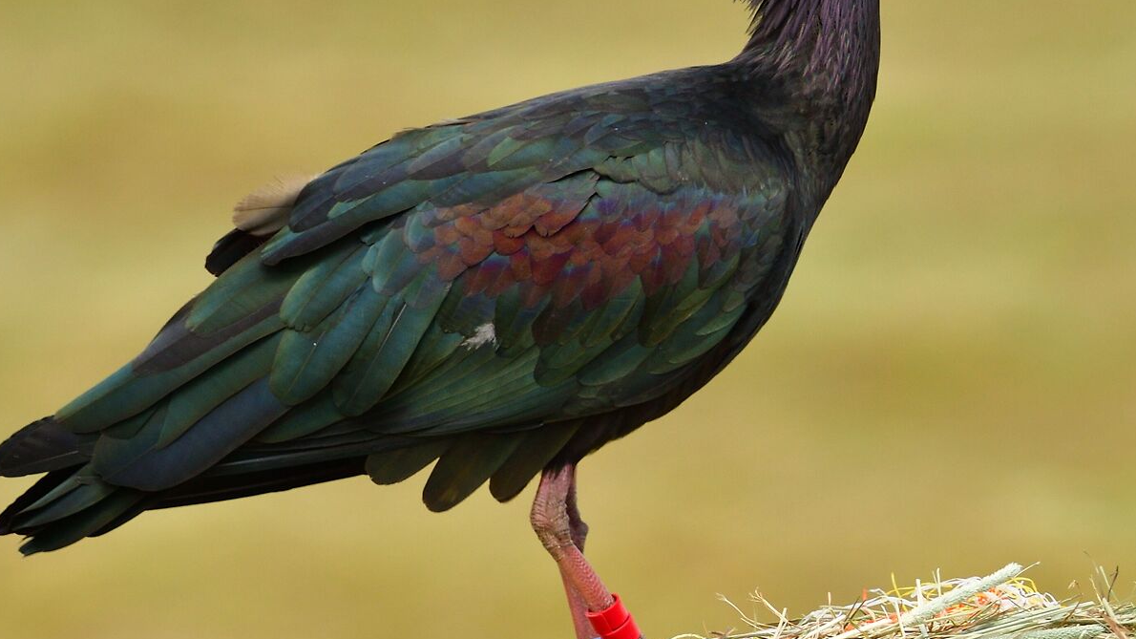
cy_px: 271
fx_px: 28642
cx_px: 753
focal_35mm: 951
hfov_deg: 2.3
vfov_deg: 1.3
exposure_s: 1/400
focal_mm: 300
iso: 320
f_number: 8
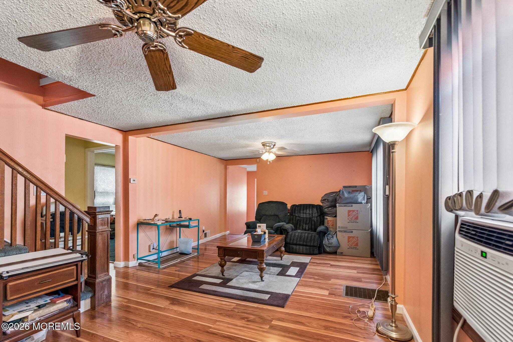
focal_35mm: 15
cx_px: 256
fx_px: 214
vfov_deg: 77.3
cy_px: 171
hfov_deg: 100.4
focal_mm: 15
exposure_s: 1/30
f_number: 7.1
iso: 1000
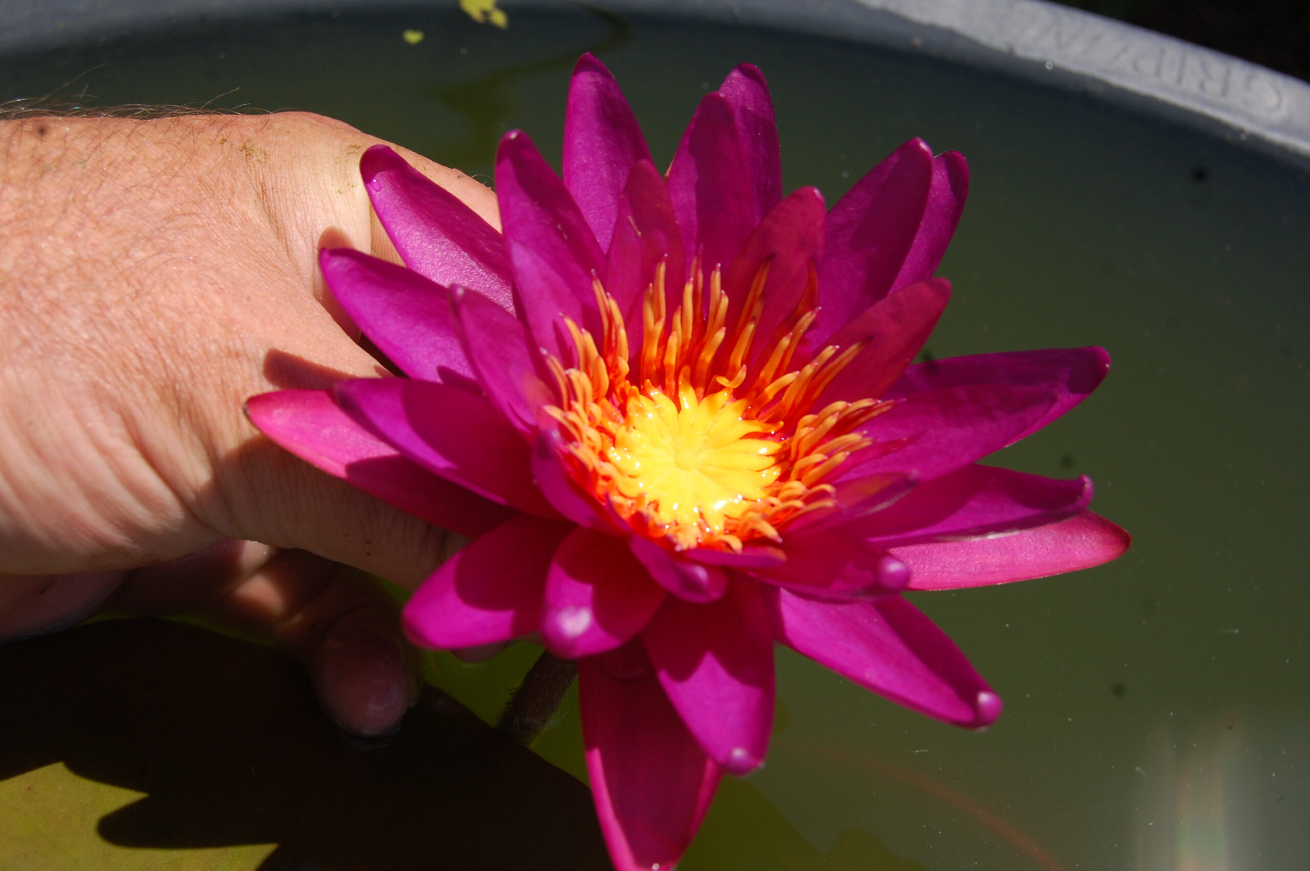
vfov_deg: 23.7
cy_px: 436
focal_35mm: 57
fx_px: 2072
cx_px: 655
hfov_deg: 35.1
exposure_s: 1/400
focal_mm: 38
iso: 200
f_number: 10
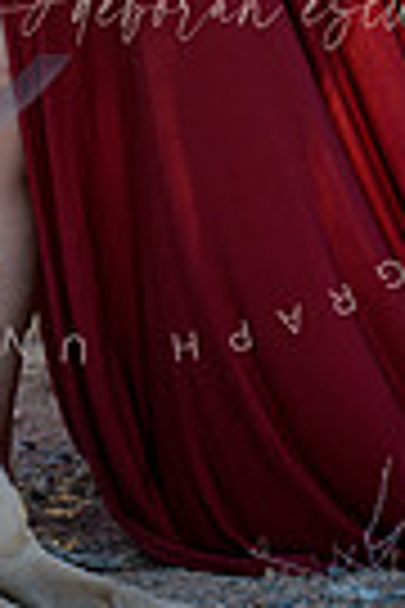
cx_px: 40
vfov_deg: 8.6
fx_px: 3948
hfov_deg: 5.9
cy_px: -216
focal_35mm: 234
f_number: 3.5
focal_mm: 70
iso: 250
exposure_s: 1/800
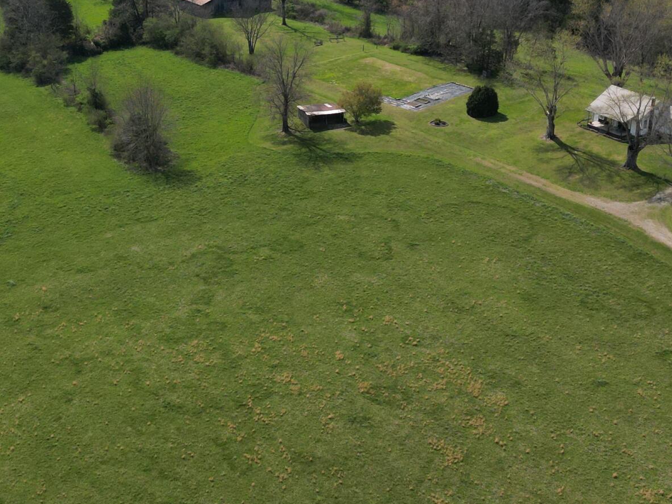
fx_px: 1184
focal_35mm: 61
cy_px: 182
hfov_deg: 31.6
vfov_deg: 23.9
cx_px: 271
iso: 200
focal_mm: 6.72
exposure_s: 1/5000
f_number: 1.7
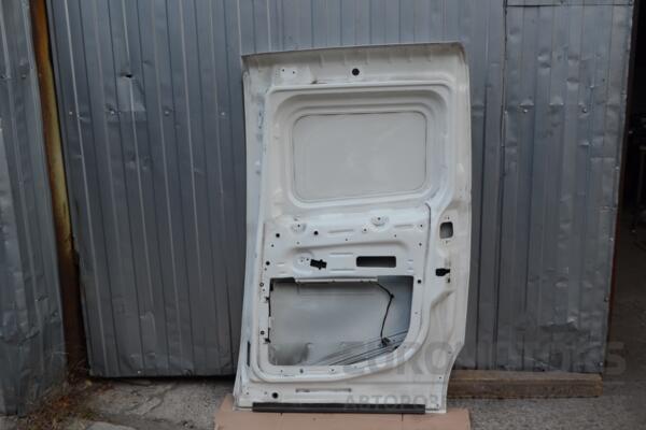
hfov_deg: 53.1
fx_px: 646
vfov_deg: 36.9
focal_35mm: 36
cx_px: 323
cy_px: 215
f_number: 6.3
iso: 100
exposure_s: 1/160
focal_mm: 24
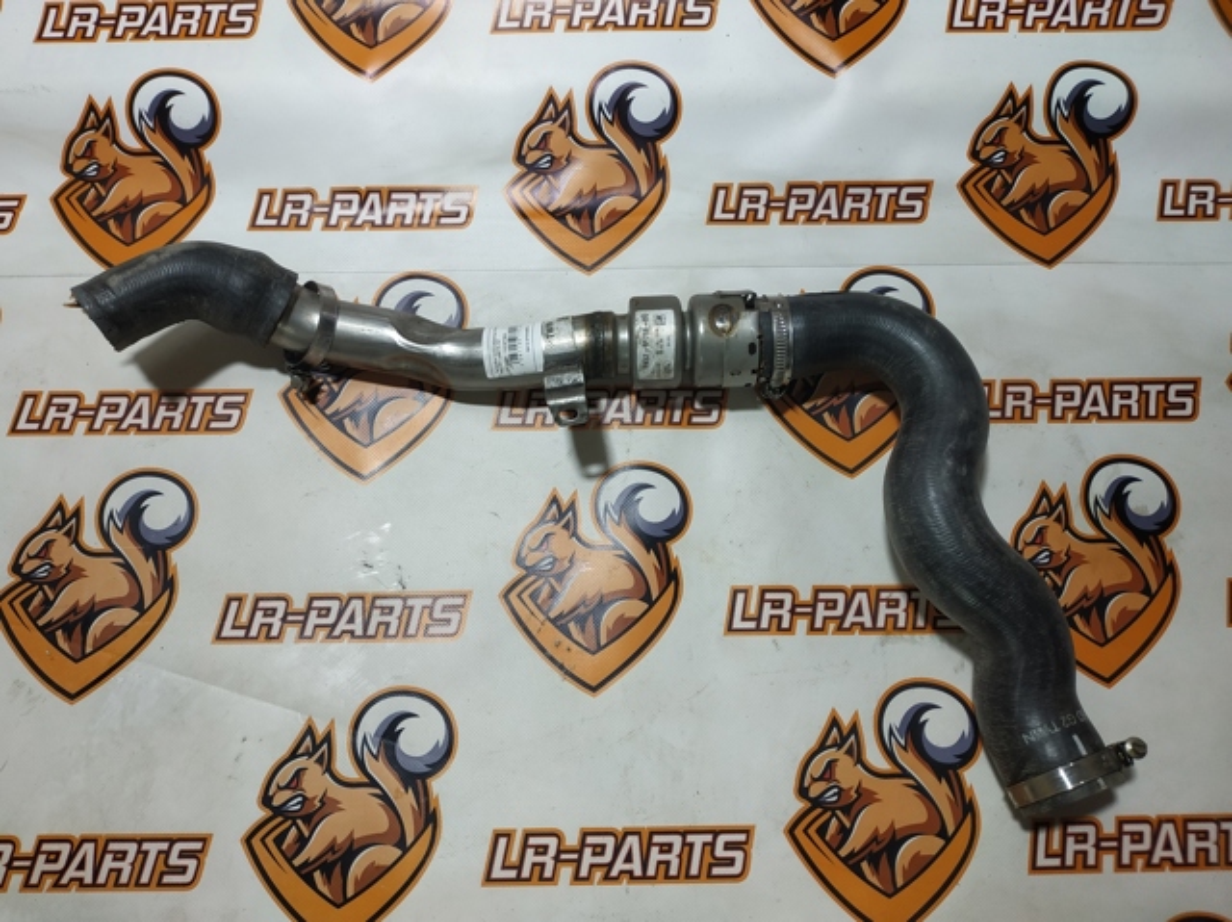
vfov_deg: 56.8
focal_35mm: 24
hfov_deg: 71.6
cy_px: 461
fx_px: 854
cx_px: 616
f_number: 1.9
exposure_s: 1/100
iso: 125
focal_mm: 3.94
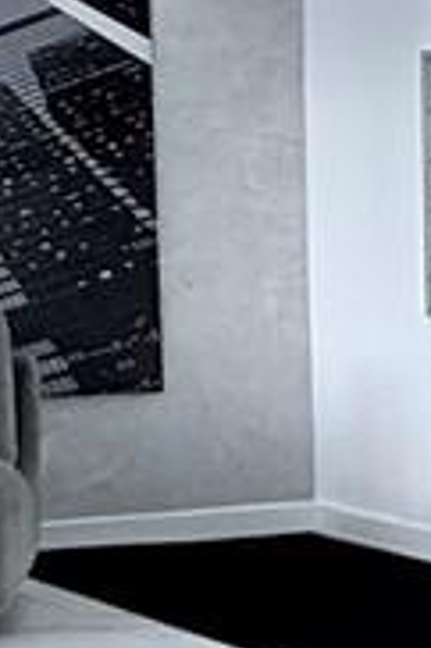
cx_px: 1560
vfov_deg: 16.0
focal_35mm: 128
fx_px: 2303
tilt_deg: -4.6
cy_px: 413
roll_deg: -2.0
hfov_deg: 8.0
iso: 80
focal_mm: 2.22
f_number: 2.2
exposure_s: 1/120
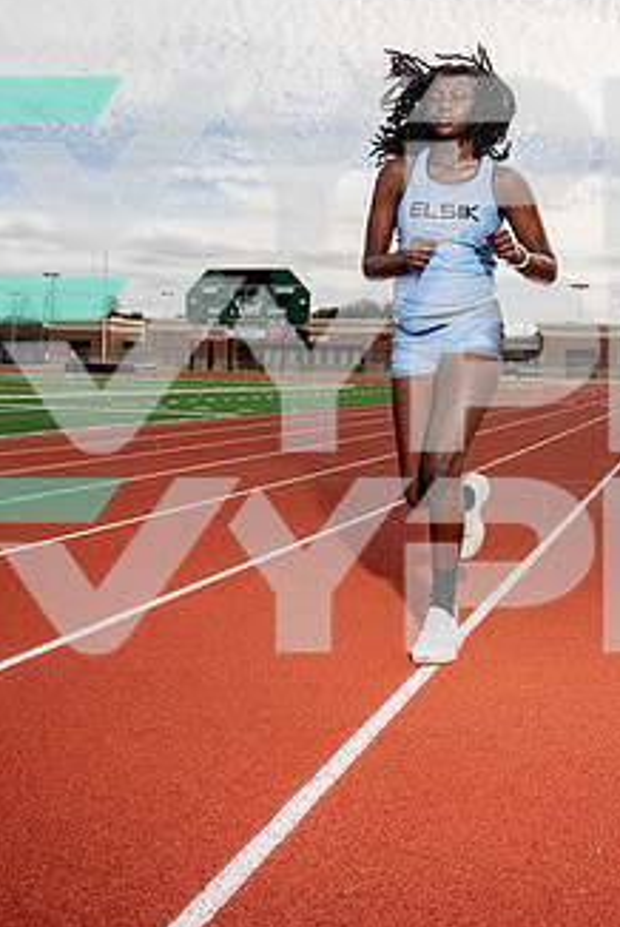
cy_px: 367
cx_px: 378
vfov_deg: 48.1
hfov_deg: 33.3
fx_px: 1031
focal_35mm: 40
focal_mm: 29
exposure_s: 1/1250
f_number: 4.5
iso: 160
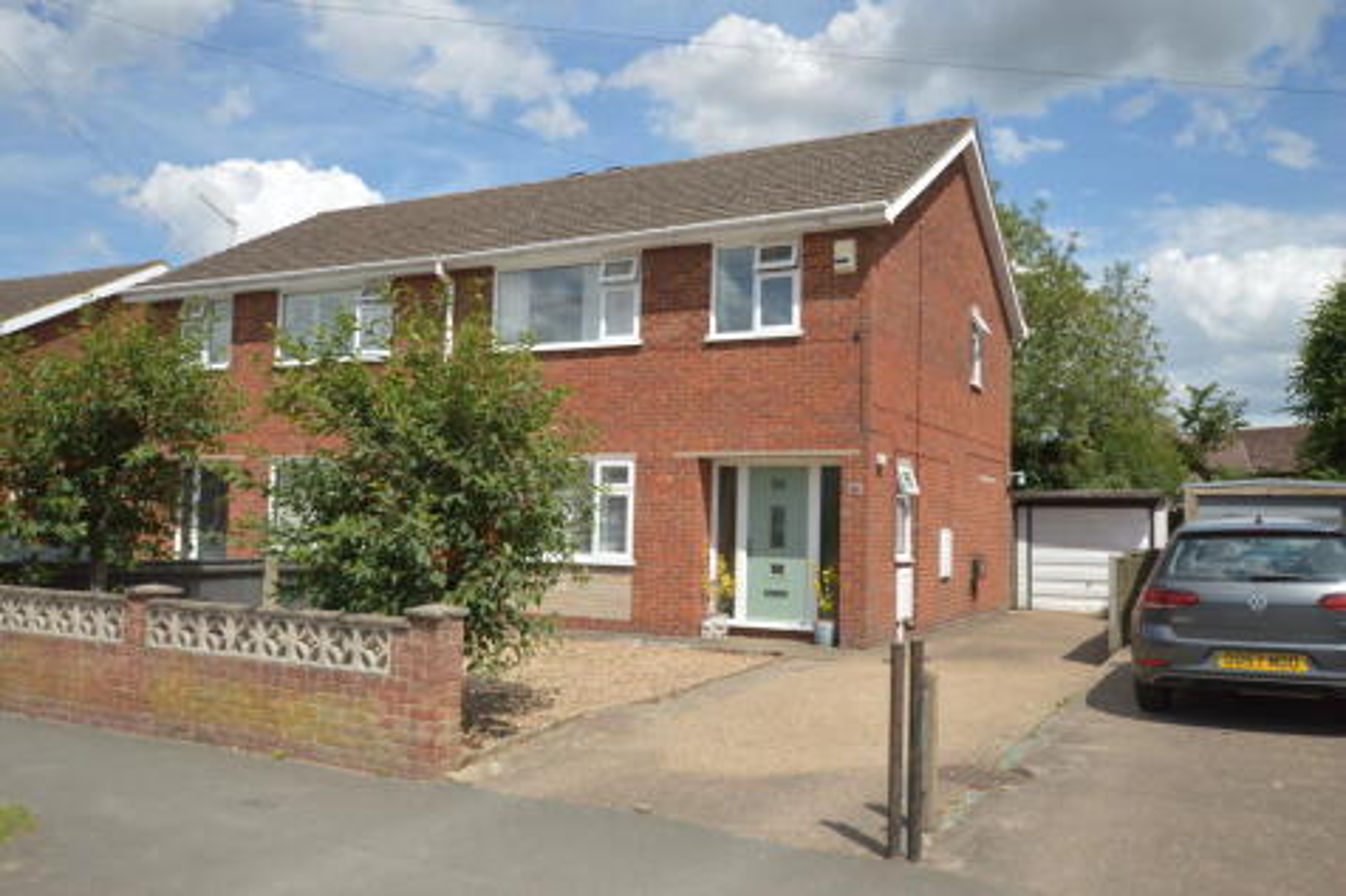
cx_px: 673
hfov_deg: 61.9
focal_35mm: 30
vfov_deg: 43.6
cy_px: 448
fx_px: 1121
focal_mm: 20
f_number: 6.3
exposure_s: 1/500
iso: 100
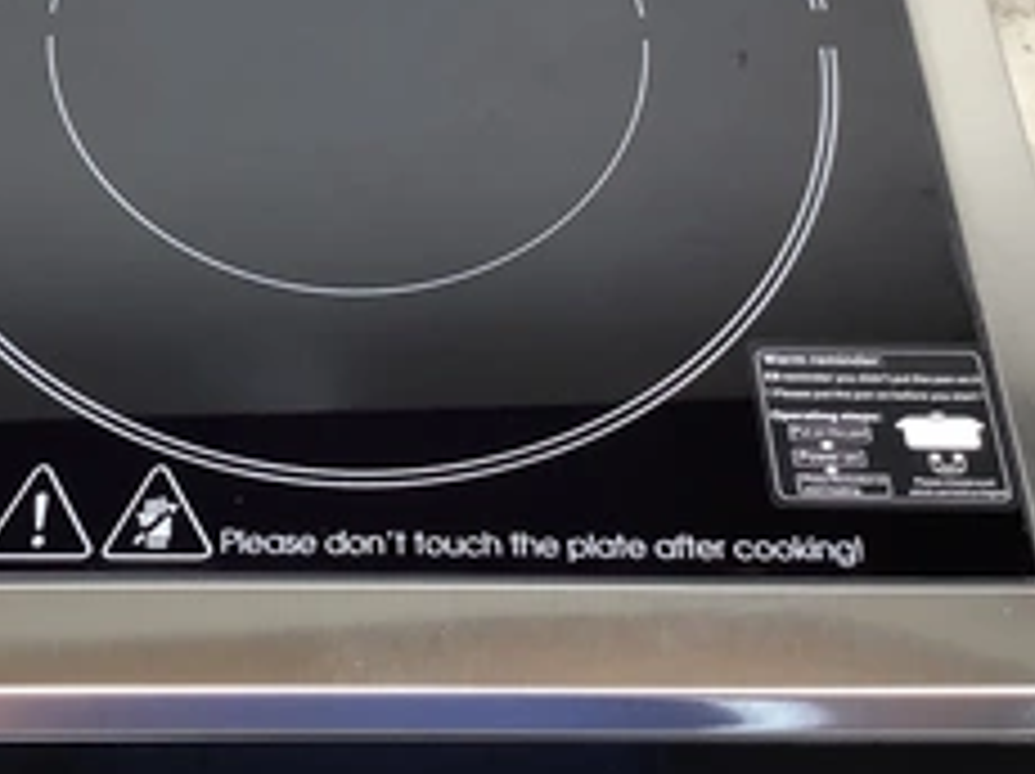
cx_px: 279
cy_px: 144
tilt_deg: -59.4
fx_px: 1613
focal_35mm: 54
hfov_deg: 34.9
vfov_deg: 26.4
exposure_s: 1/60
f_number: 2.4
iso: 100
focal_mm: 3.3
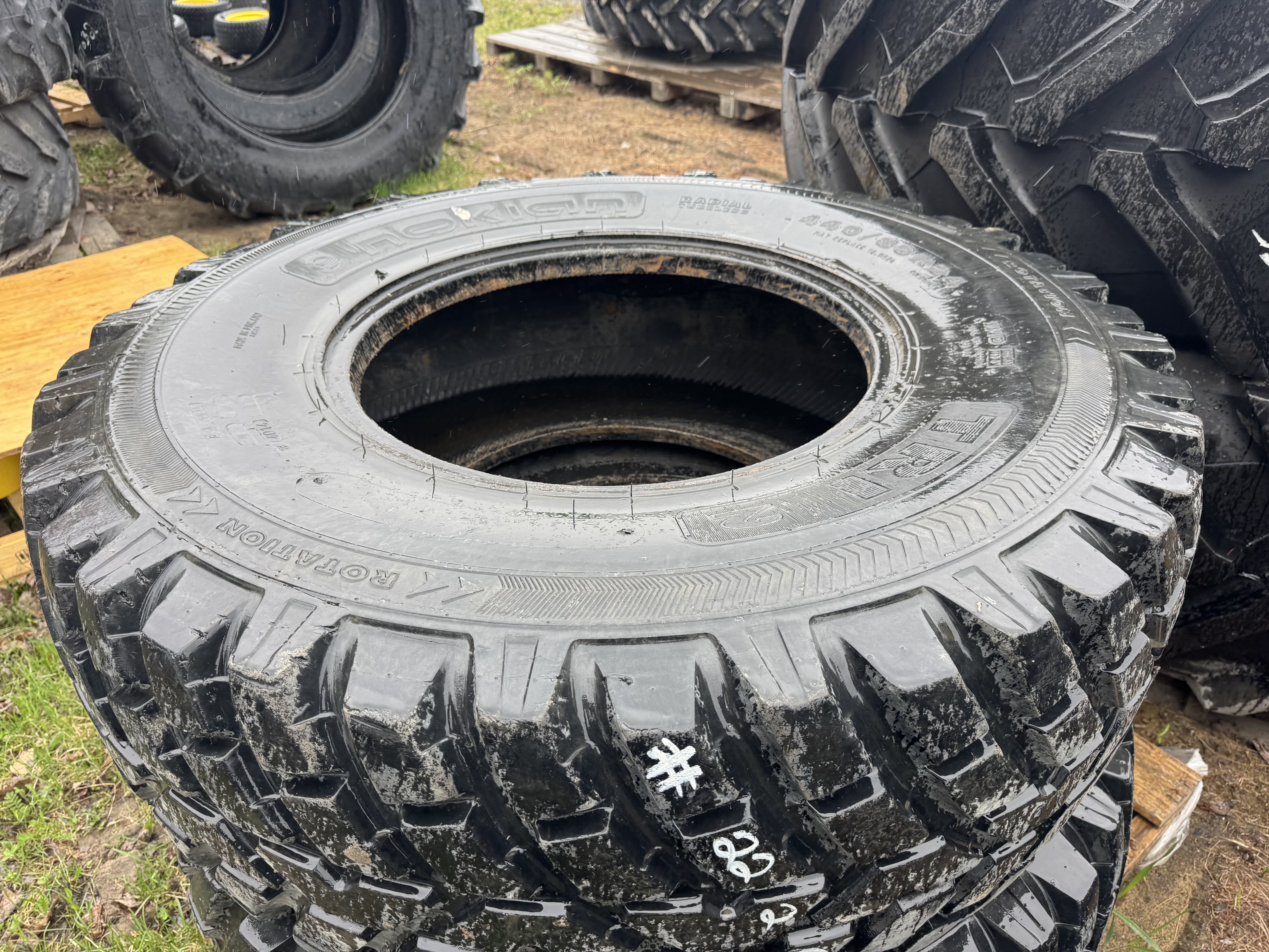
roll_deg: -1.6
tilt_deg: -34.9
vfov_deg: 56.8
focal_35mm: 24
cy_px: 476
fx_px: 880
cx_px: 634
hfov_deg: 71.6
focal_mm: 6.76
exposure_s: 1/273
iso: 64
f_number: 1.78
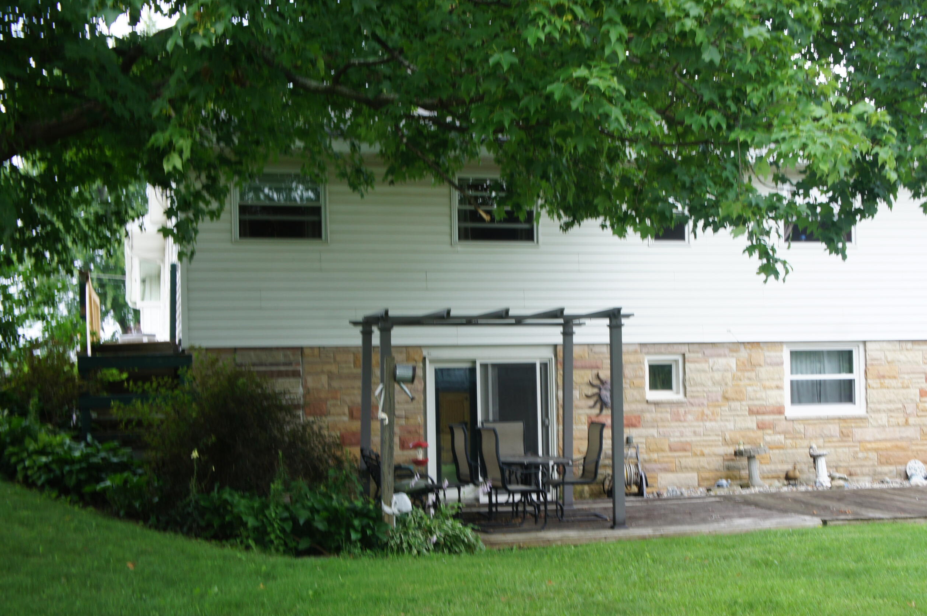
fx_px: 1431
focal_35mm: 56
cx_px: 542
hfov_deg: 35.8
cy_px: 367
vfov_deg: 24.3
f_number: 9
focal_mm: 31
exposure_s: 1/60
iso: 200
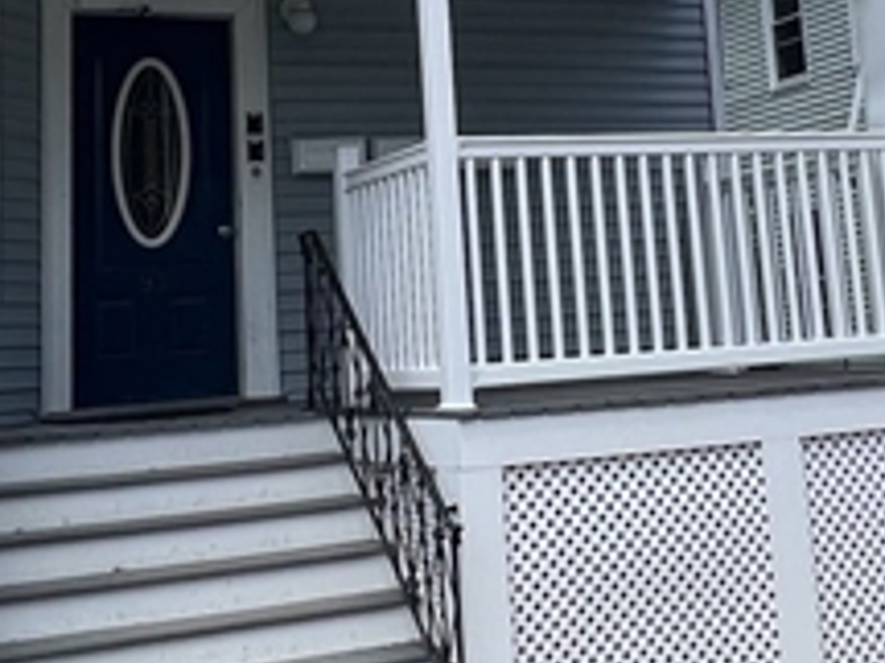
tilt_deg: +12.1
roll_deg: +4.0
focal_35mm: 62
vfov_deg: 22.6
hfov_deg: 31.2
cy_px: -16
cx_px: 515
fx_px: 1584
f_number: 1.8
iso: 32
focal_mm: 1.57
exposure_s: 1/867
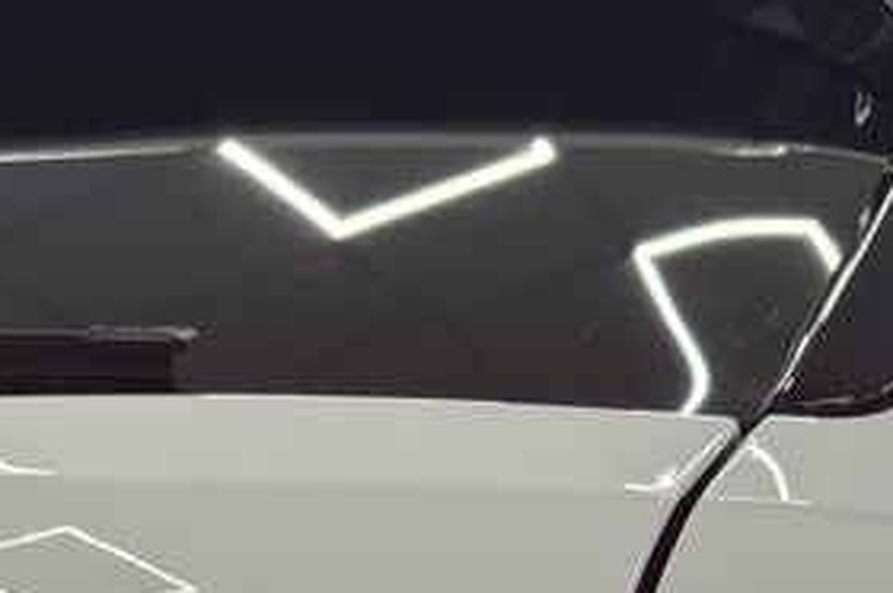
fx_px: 2453
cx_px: 600
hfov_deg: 20.6
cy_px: 1189
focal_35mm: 99
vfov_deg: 12.2
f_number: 1.6
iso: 80
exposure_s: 1/121
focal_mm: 5.96
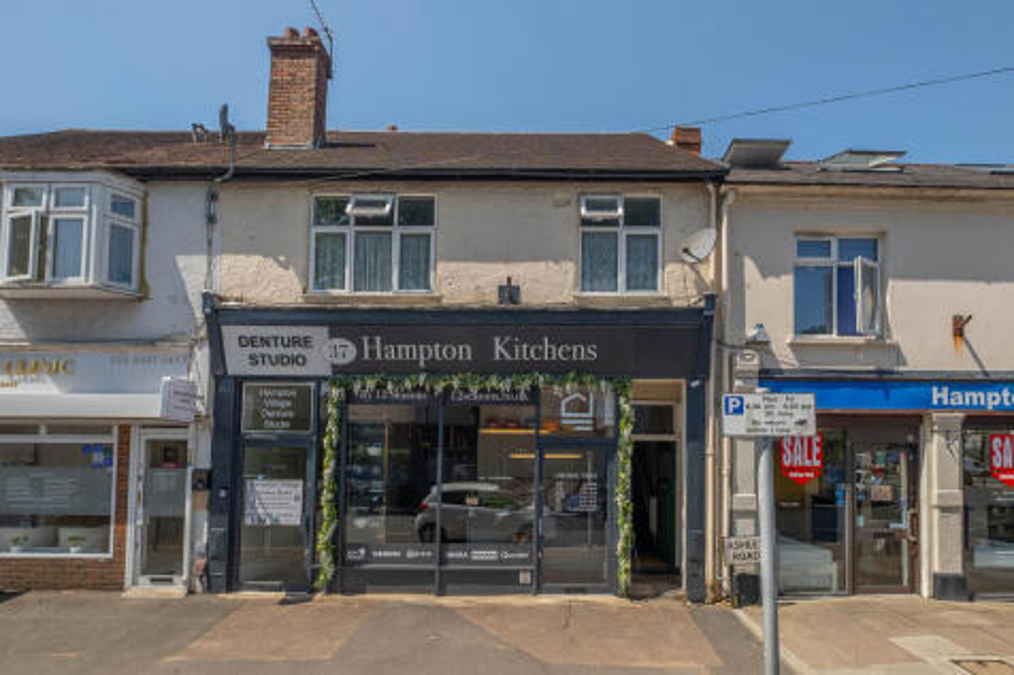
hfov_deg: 100.4
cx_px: 507
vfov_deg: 77.3
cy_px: 338
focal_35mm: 15
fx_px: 422
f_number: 6.4
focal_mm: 10
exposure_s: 1/640
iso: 400
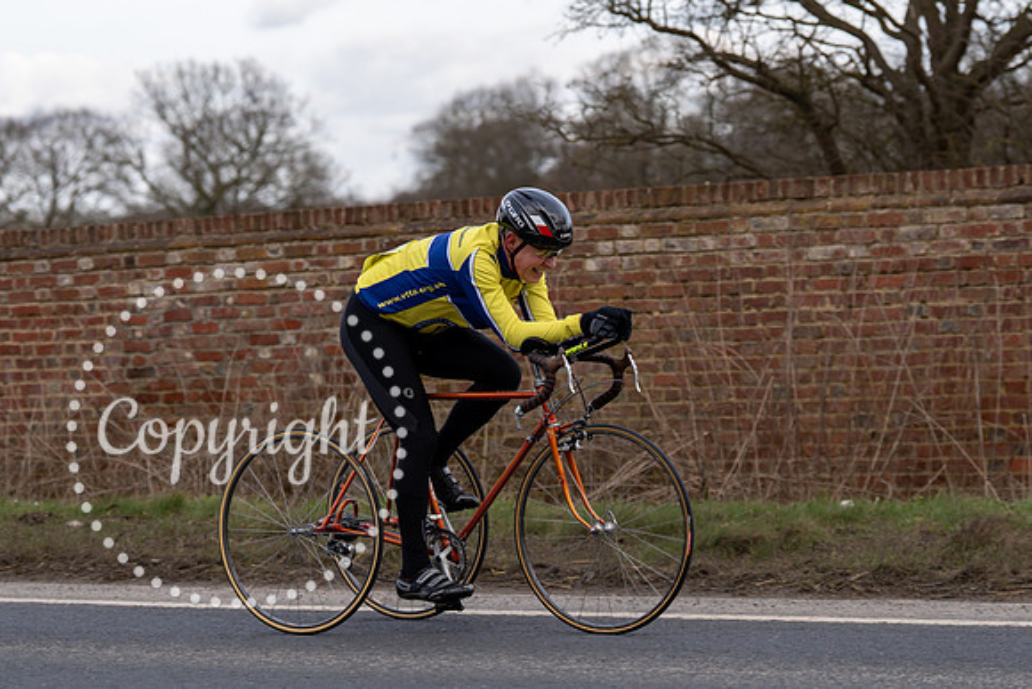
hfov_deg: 16.3
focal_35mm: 126
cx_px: 473
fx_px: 3612
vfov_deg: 10.9
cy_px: 232
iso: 125
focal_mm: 95
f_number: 3.5
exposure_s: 1/800
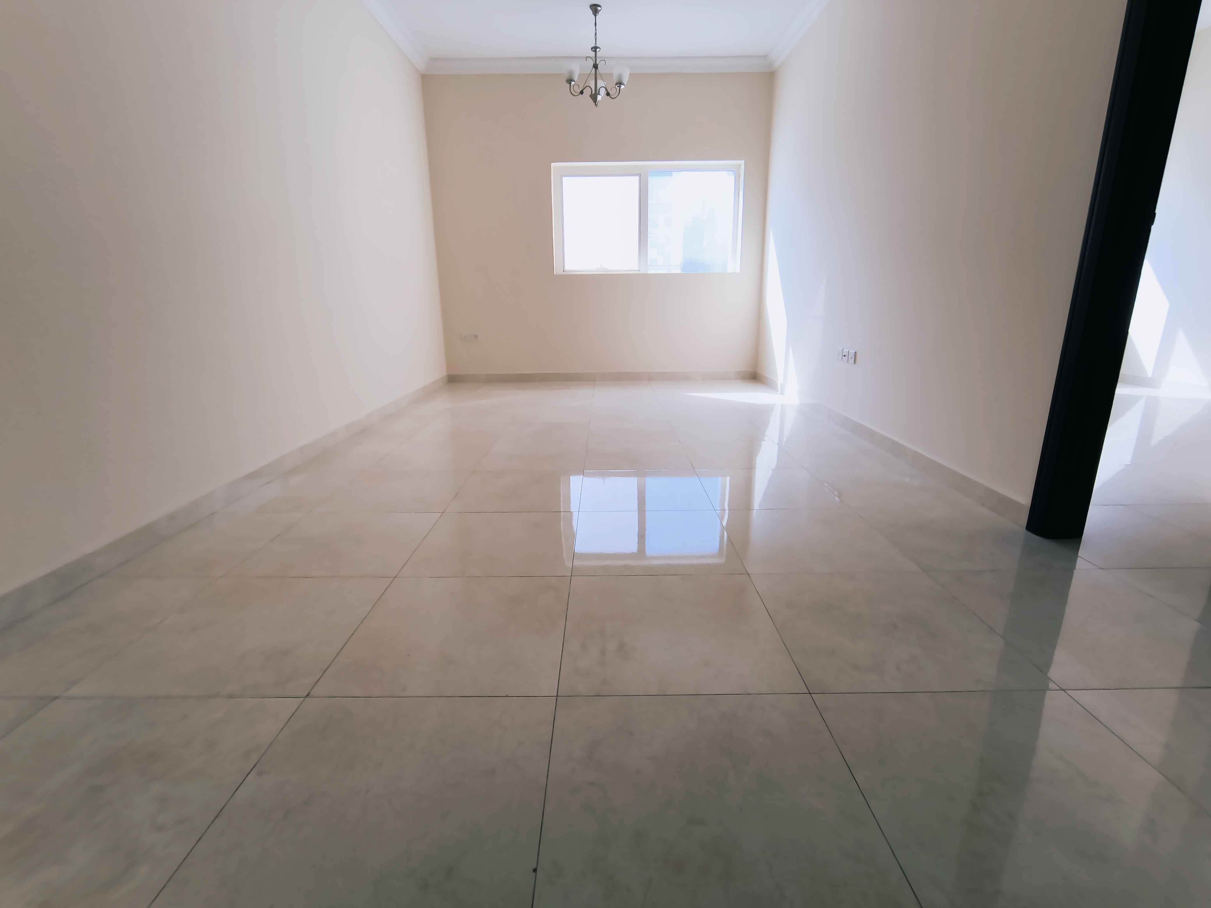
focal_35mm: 12
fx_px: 420
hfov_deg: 110.5
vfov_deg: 94.5
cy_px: 454
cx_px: 606
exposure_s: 1/100
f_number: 2.2
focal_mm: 2.13
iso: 152
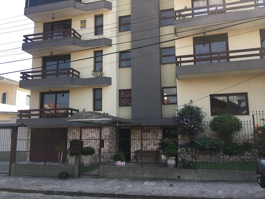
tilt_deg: +7.8
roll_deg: -0.2
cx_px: 132
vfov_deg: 48.2
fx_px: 222
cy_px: 100
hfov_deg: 61.7
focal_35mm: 29
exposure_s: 1/371
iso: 25
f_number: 2.2
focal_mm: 4.15
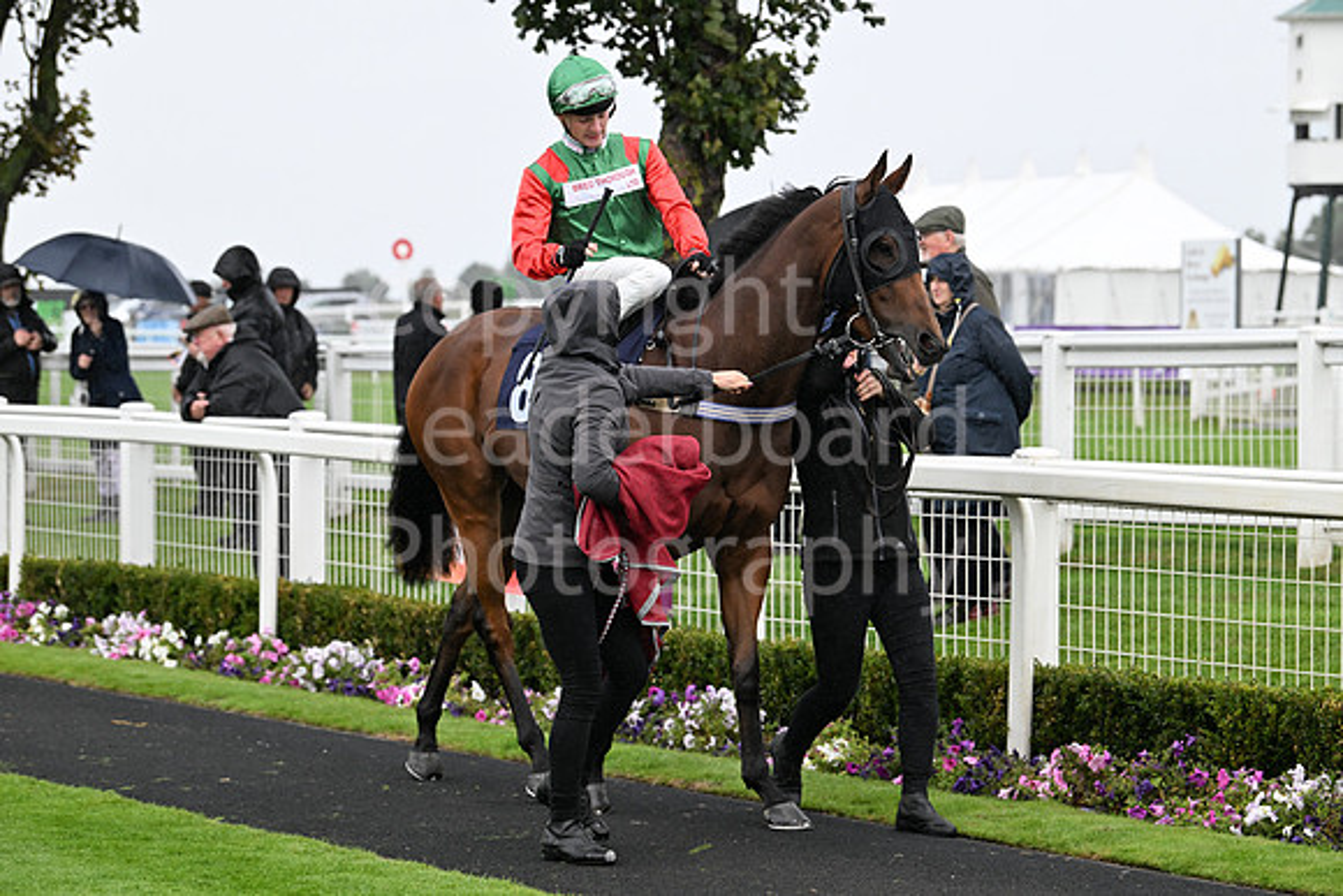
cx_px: 672
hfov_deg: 18.3
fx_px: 4179
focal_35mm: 112
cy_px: 448
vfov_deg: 12.2
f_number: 5
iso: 1600
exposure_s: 1/4000
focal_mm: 112
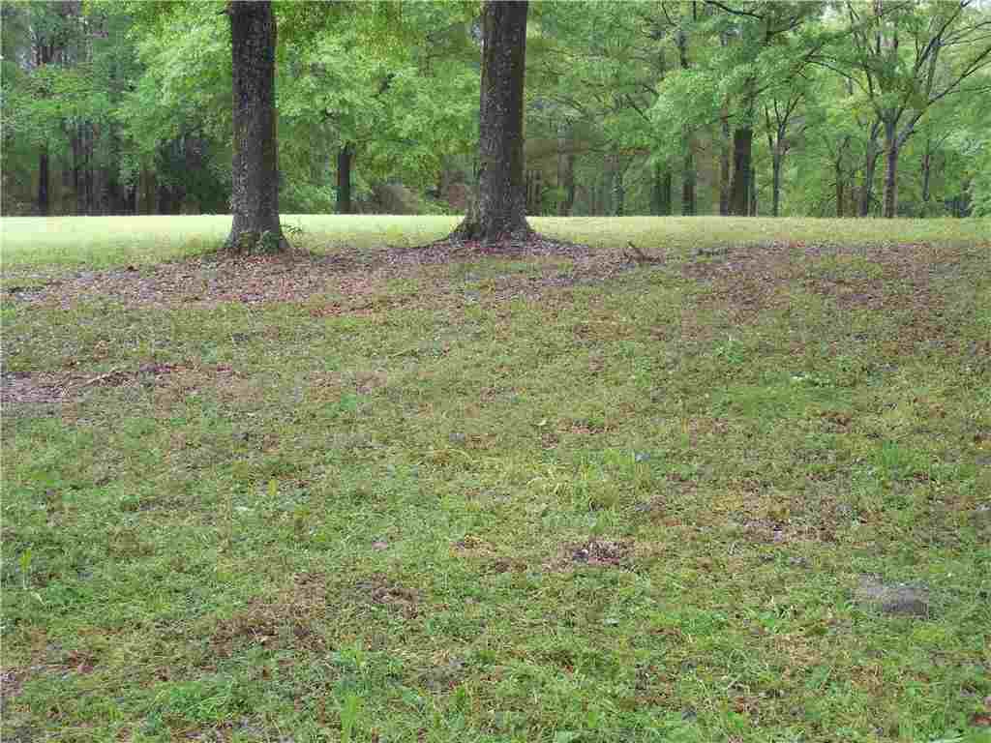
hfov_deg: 39.7
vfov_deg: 30.3
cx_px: 496
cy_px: 372
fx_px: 1374
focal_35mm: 48
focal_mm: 8.7
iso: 140
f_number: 4
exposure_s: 1/30
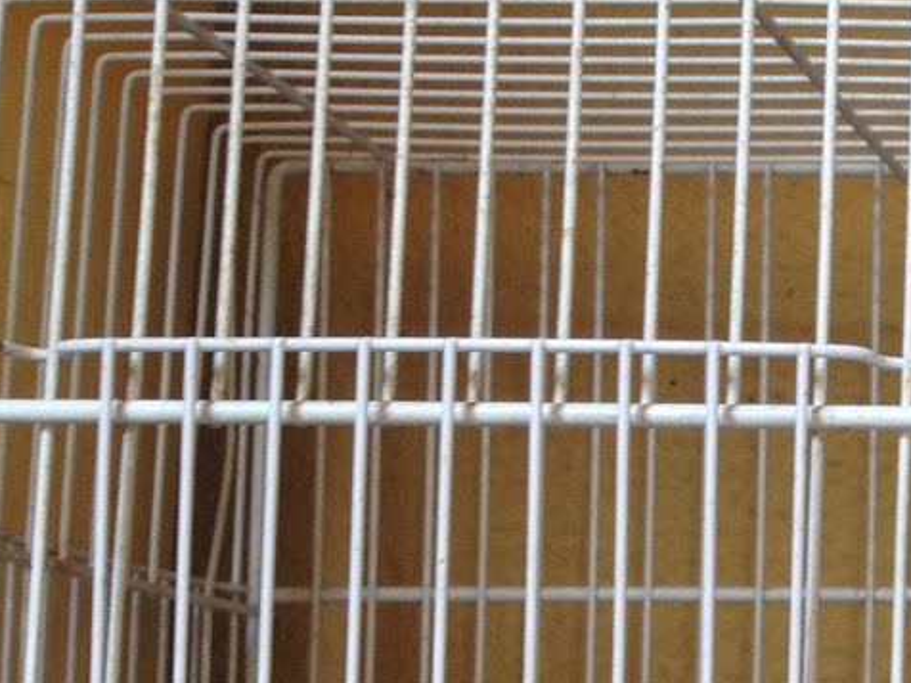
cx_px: 1439
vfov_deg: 12.2
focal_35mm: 120
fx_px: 3158
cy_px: 696
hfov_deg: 15.0
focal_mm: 4.28
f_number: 2.4
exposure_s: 1/40
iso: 50
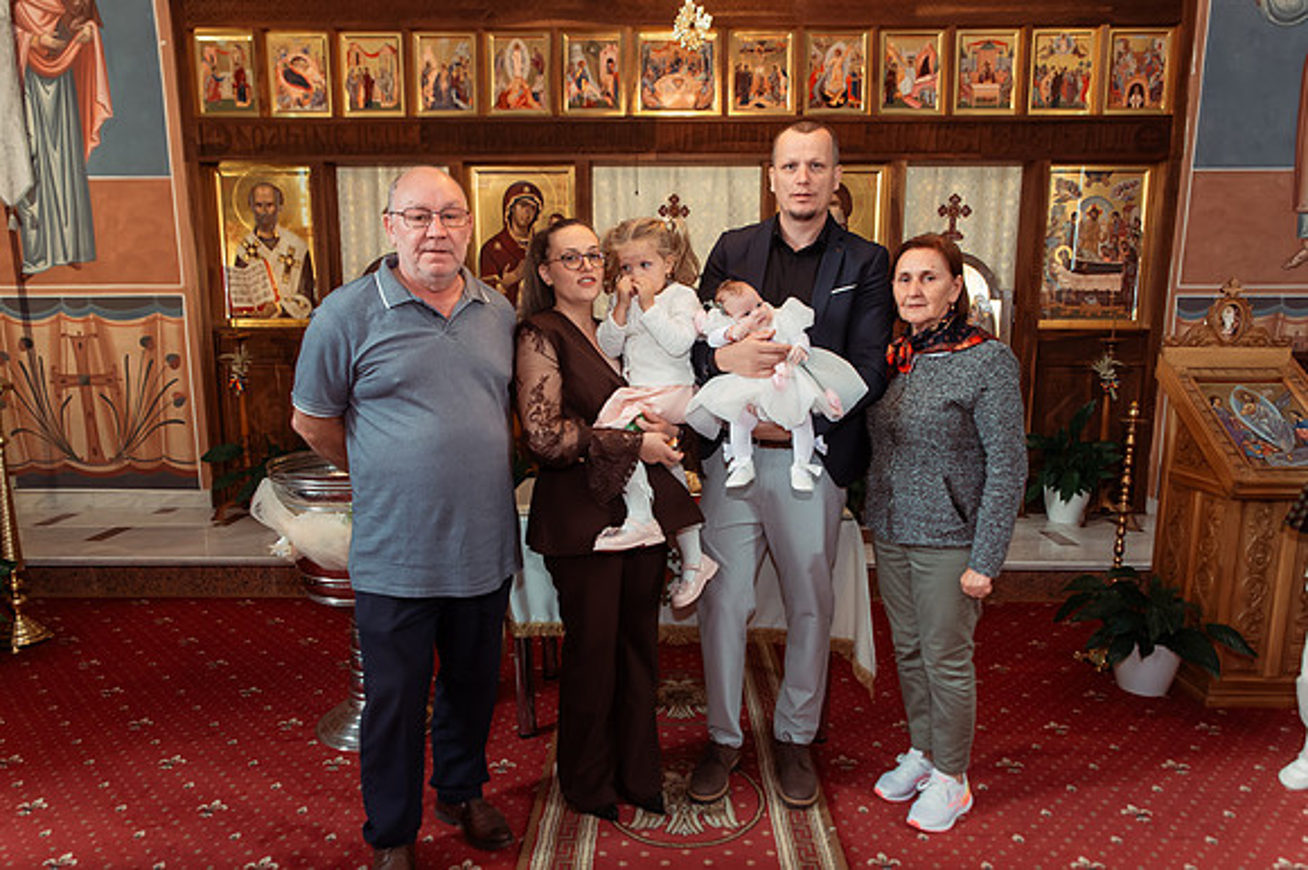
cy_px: 435
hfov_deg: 73.8
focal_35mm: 24
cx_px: 654
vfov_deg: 53.1
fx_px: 871
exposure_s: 1/250
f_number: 3.5
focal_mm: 24
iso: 3200
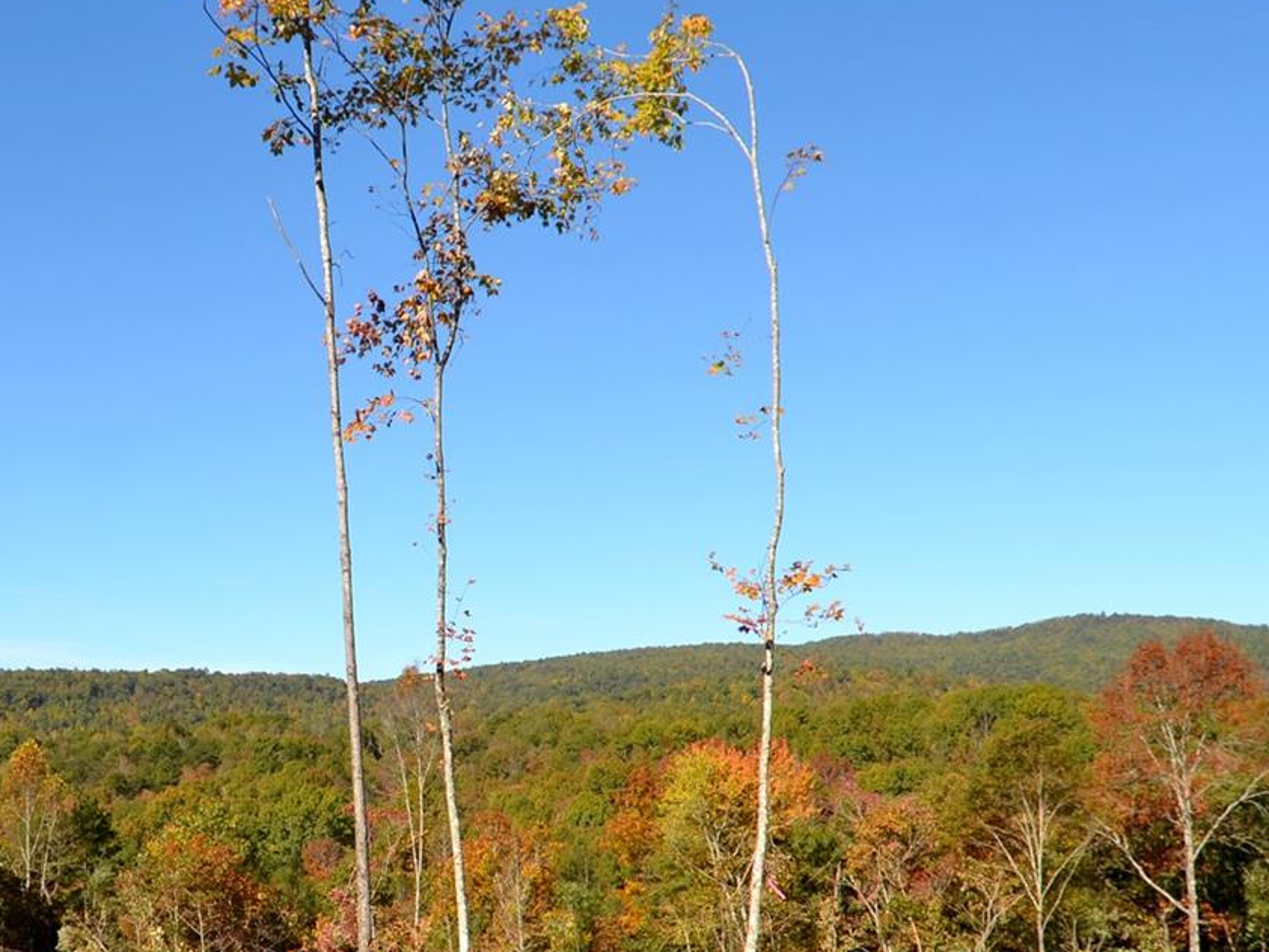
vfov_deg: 33.9
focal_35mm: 42
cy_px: 669
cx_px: 307
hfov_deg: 43.3
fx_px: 1540
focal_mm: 12
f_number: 9
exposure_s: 1/320
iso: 100
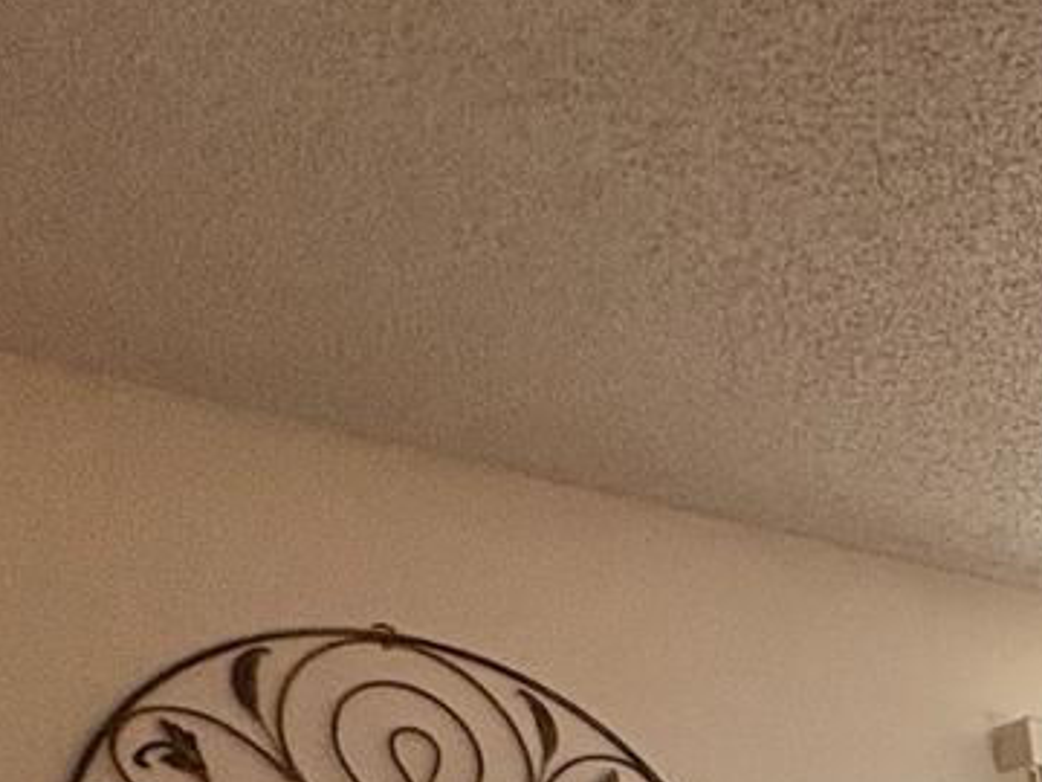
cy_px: 1457
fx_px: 1686
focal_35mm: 56
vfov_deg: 19.0
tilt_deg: -13.0
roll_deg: +3.0
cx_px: 1734
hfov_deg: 23.5
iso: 250
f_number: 2.2
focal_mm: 2.22
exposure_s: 1/60
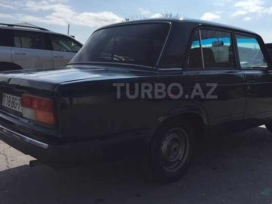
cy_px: 91
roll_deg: -3.2
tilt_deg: -3.2
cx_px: 165
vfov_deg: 39.6
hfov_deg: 51.0
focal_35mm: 36
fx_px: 283
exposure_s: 1/4405
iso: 32
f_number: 2.2
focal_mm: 4.15
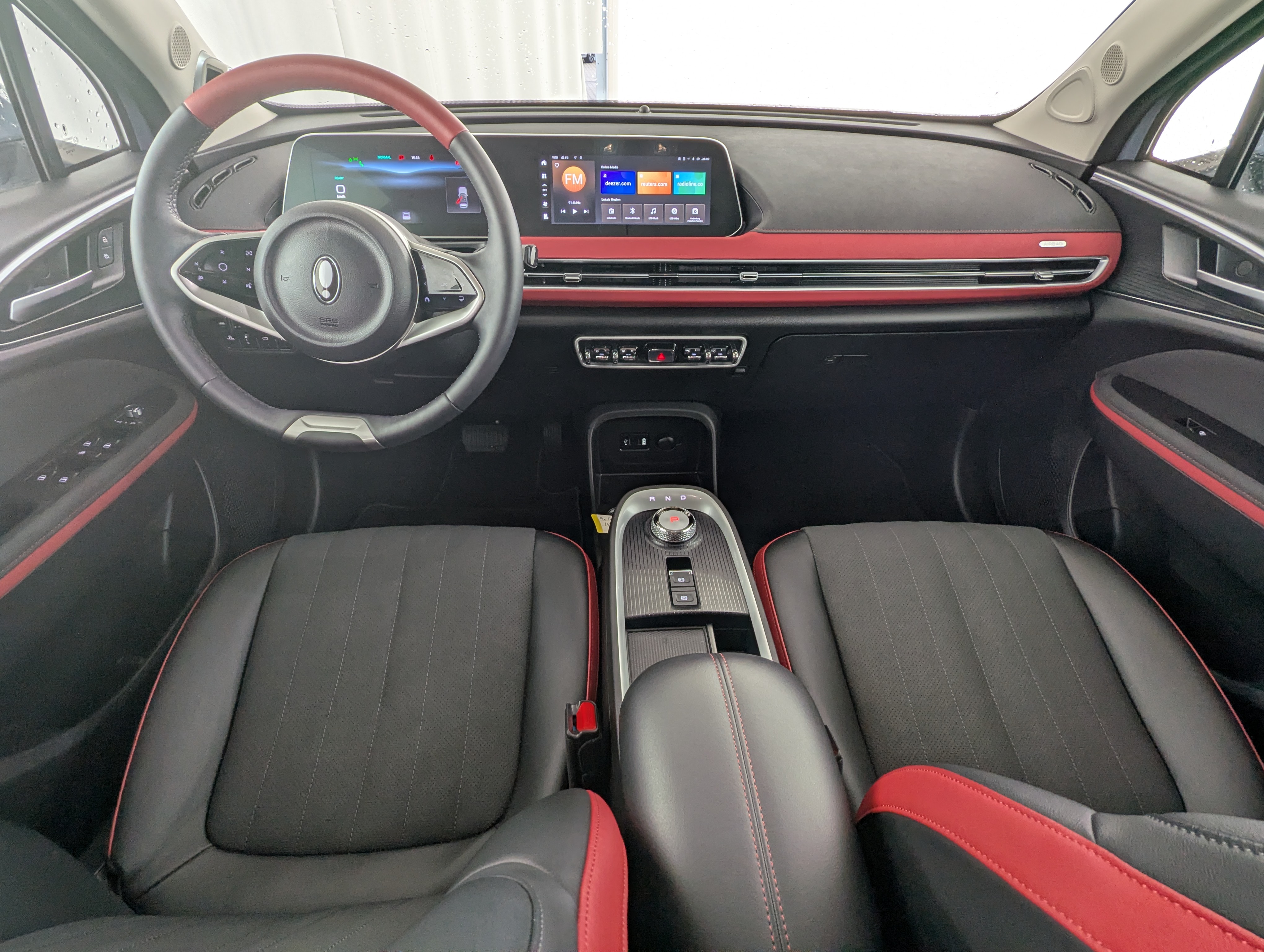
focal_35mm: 16
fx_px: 585
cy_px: 476
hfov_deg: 94.4
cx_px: 632
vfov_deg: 78.2
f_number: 2.2
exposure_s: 1/42.2
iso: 77
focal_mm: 2.35
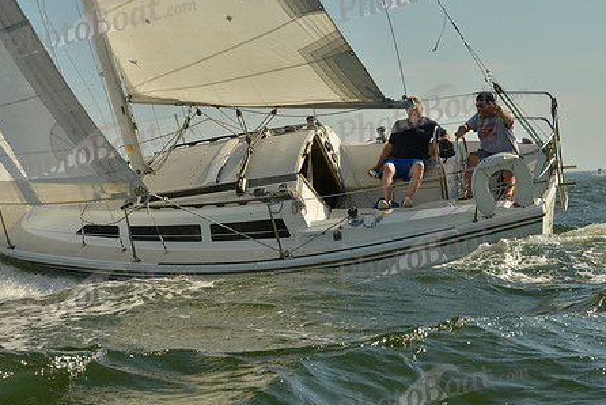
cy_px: 202
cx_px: 268
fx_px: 1533
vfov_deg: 15.0
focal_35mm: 91
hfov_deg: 22.4
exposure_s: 1/1000
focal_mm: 70
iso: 280
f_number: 10
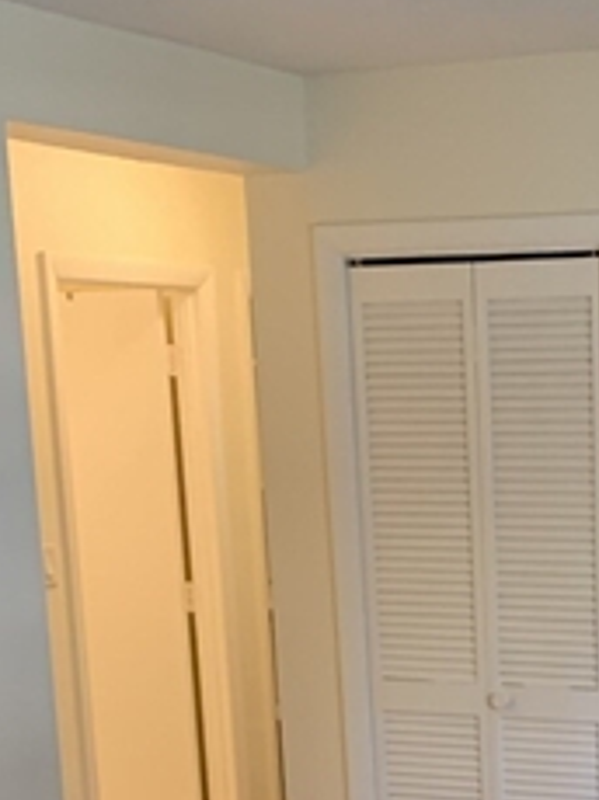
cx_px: 648
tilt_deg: -15.2
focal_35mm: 87
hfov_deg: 16.5
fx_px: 2011
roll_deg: +1.7
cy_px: 967
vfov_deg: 21.0
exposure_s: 1/60
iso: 200
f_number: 1.8
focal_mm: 4.25
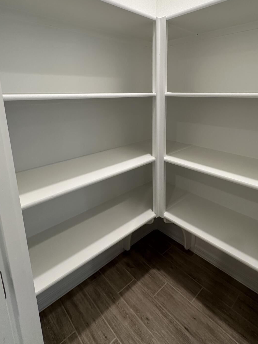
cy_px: 133
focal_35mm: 20
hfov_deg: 65.4
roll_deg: -0.8
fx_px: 199
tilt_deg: -11.1
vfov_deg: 80.5
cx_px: 154
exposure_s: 1/60
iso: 160
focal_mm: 2.22
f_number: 2.2
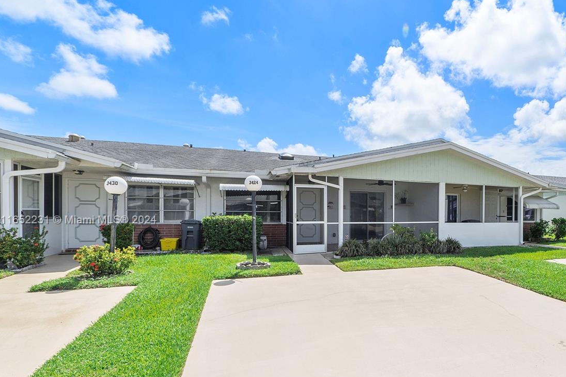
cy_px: 221
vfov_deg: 56.8
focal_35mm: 22
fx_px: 346
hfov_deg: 74.4
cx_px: 406
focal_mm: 10
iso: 100
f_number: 11
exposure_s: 1/250
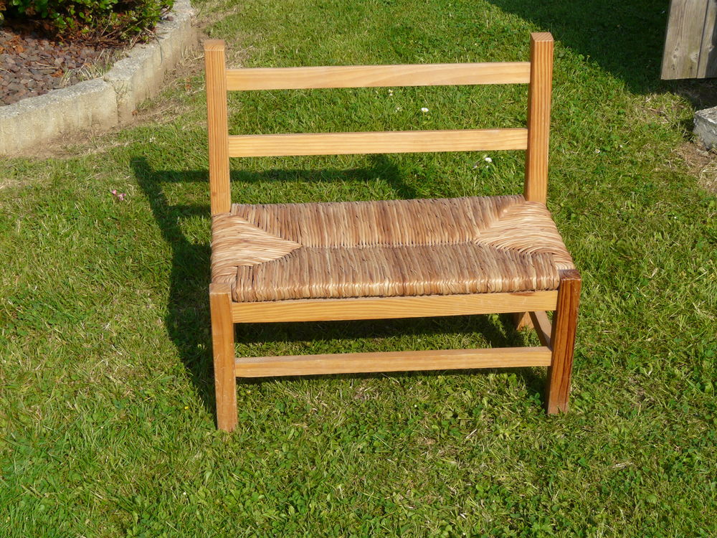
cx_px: 358
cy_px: 269
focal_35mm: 62
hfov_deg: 31.2
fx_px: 1284
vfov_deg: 23.7
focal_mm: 10.2
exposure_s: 1/320
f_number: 5.6
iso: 100
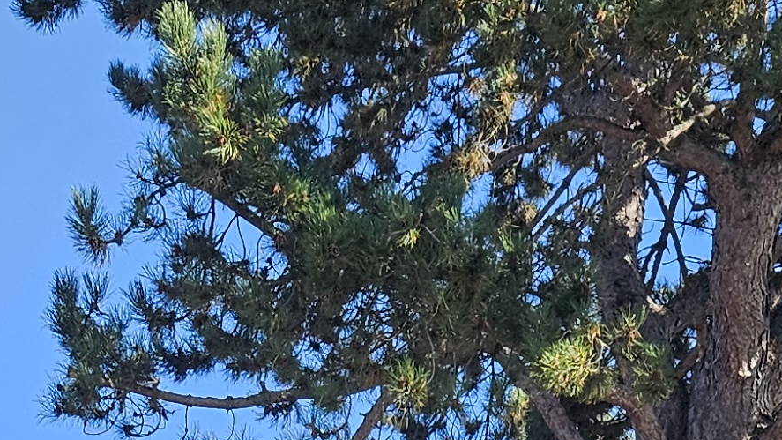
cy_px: 1279
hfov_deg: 18.9
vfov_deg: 8.9
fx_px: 2343
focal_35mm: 113
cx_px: 404
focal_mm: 5.4
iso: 40
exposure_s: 1/719
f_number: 1.8
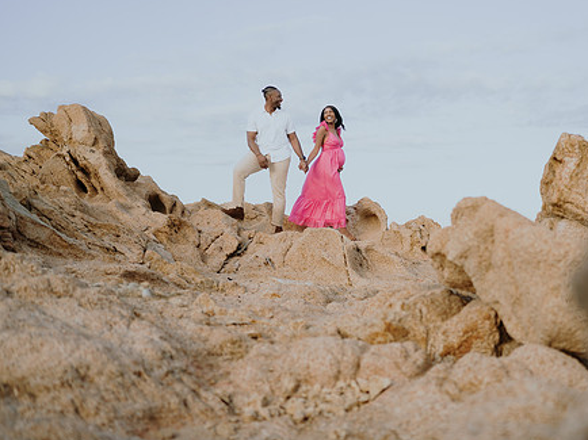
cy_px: 252
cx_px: 392
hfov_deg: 41.6
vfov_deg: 32.1
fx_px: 764
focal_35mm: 45
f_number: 1.8
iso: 100
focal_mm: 35
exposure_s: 1/3200
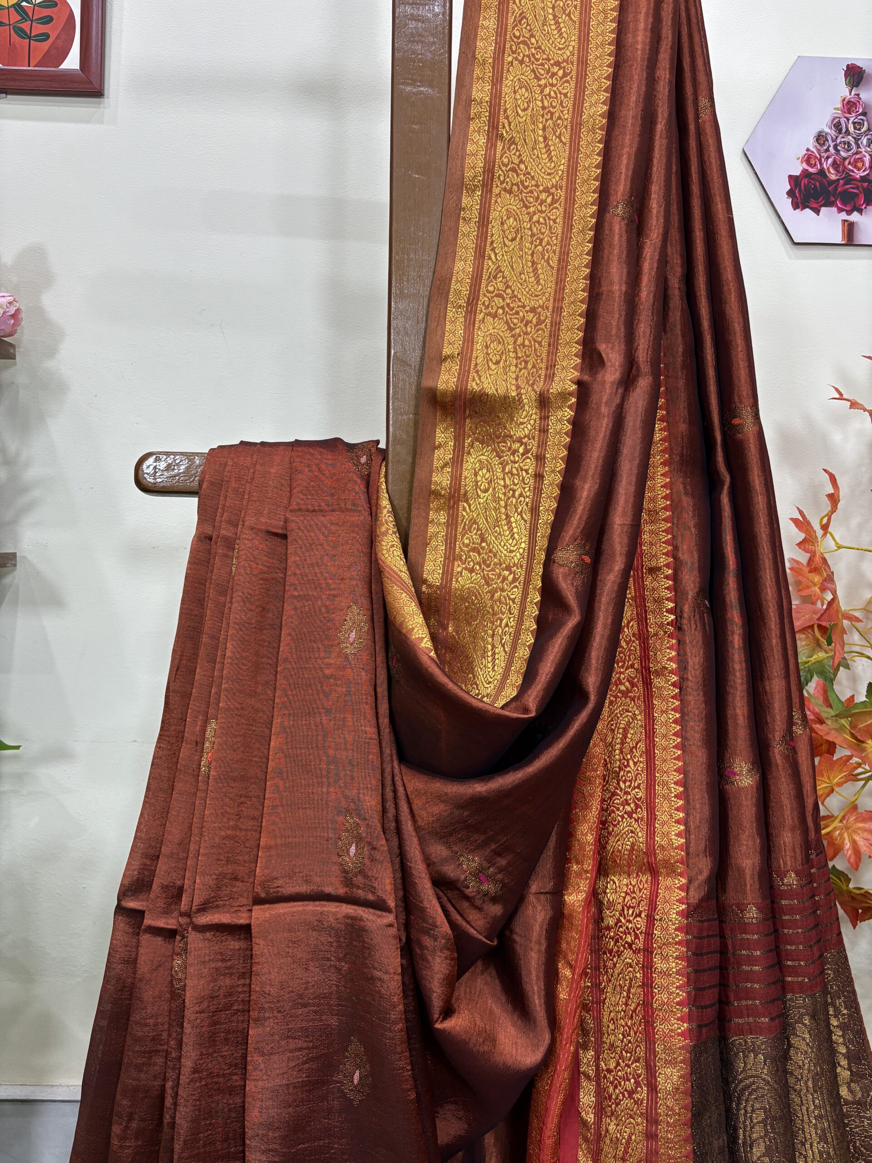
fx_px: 873
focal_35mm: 26
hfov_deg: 53.1
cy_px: 582
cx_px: 436
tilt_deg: -0.4
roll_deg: -0.8
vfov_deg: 67.3
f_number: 1.6
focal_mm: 5.96
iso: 125
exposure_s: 1/50
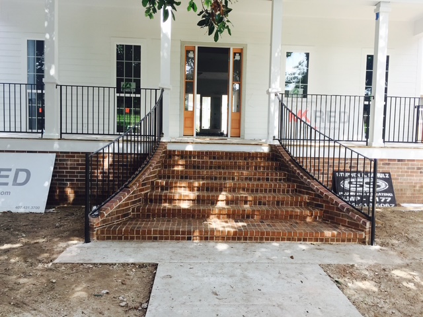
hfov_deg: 61.7
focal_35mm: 29
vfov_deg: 48.2
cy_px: 158
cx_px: 212
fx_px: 354
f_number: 2.2
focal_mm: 4.15
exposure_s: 1/198
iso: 32
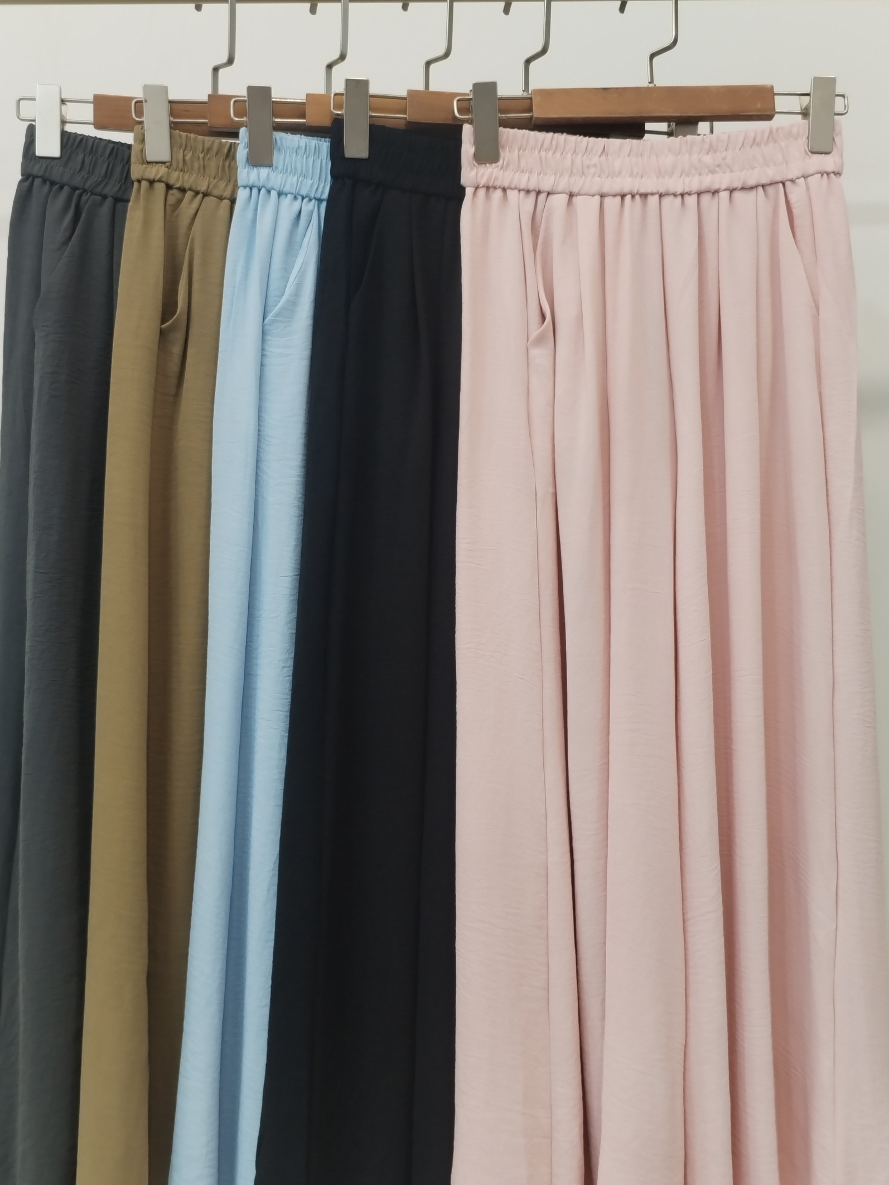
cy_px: 608
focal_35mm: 35
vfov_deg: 52.6
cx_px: 429
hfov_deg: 40.7
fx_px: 1199
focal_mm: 4.75
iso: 400
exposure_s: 1/60
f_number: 1.8
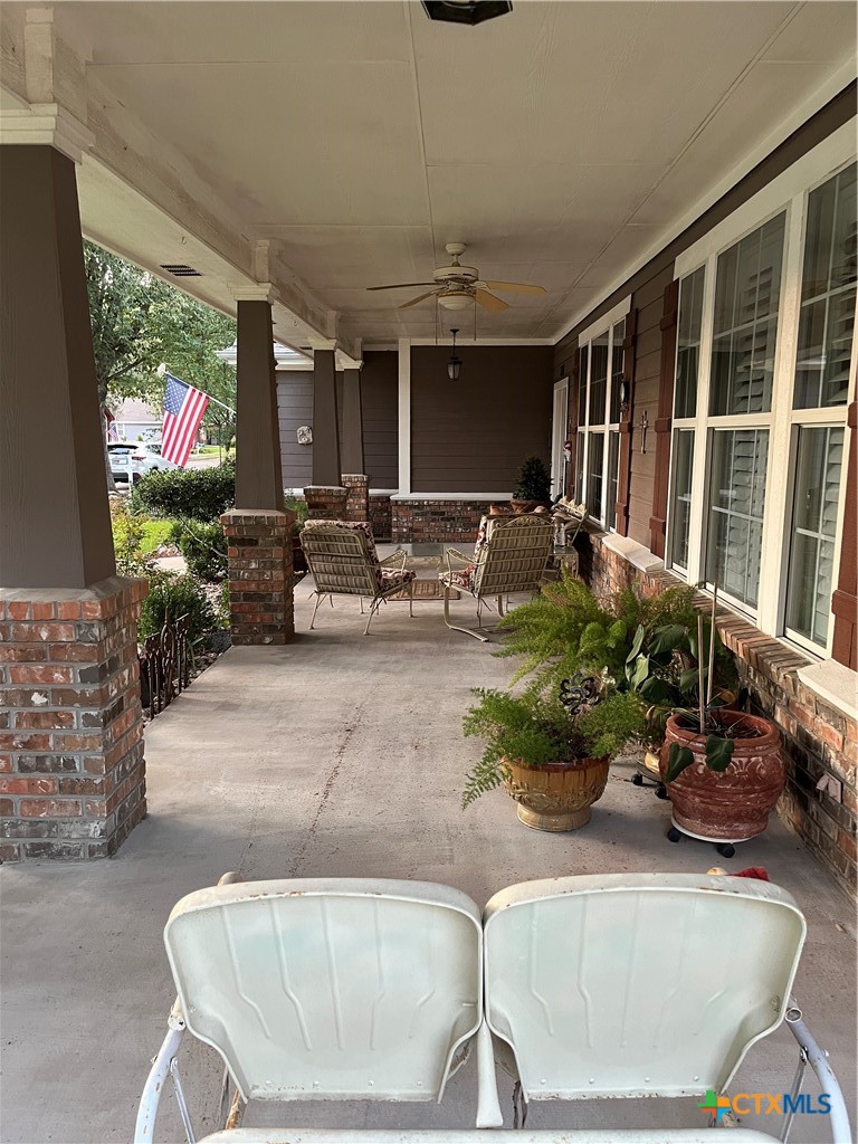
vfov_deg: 67.3
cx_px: 429
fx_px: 859
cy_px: 572
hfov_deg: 53.1
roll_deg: +0.0
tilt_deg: -9.1
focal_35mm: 26
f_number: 1.6
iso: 250
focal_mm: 5.1
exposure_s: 1/60
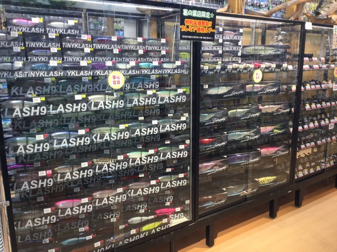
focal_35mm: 31
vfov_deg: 45.4
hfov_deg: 58.4
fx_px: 302
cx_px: 168
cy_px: 126
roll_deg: +0.1
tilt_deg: -14.3
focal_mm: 3.3
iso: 50
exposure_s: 1/30
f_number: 2.4
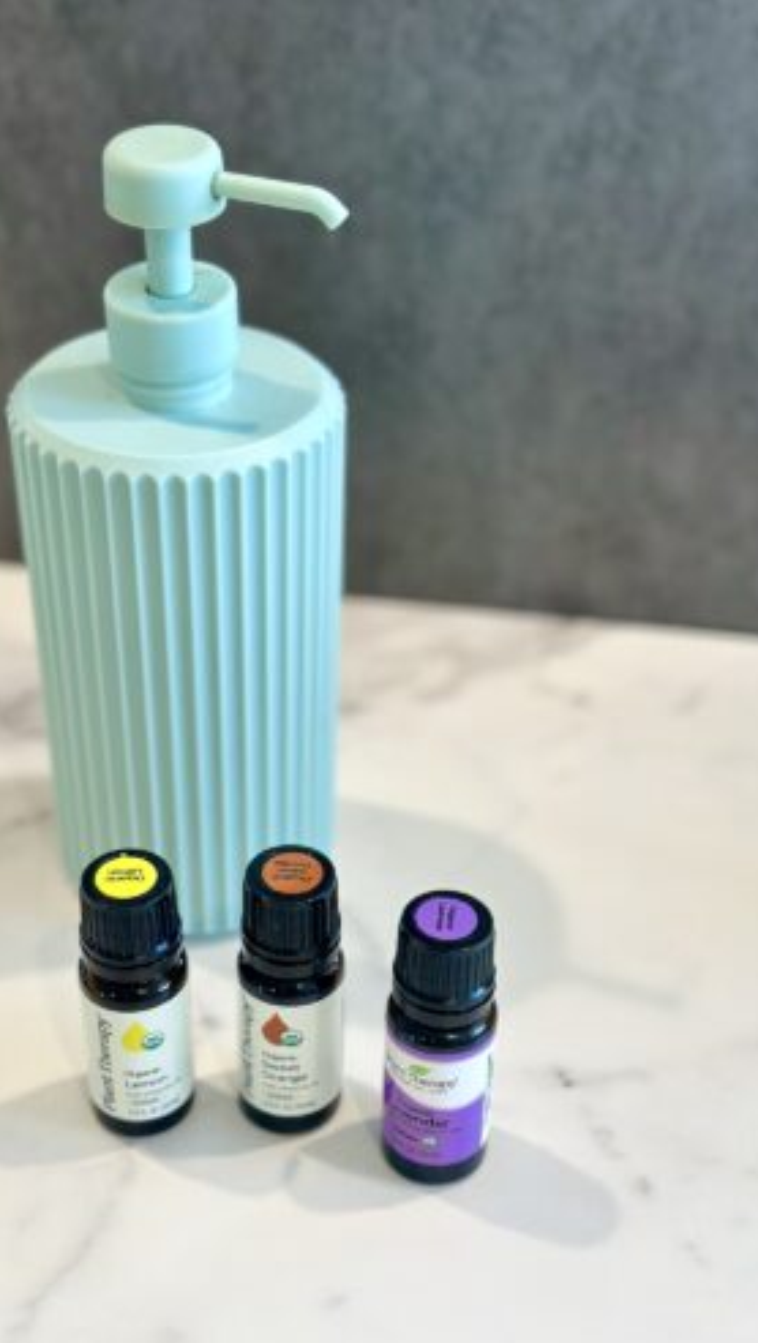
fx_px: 1890
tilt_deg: -35.1
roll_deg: -2.2
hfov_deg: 22.7
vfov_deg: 39.1
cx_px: 372
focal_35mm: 53
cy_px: 678
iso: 100
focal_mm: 6.86
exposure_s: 1/120
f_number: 1.78
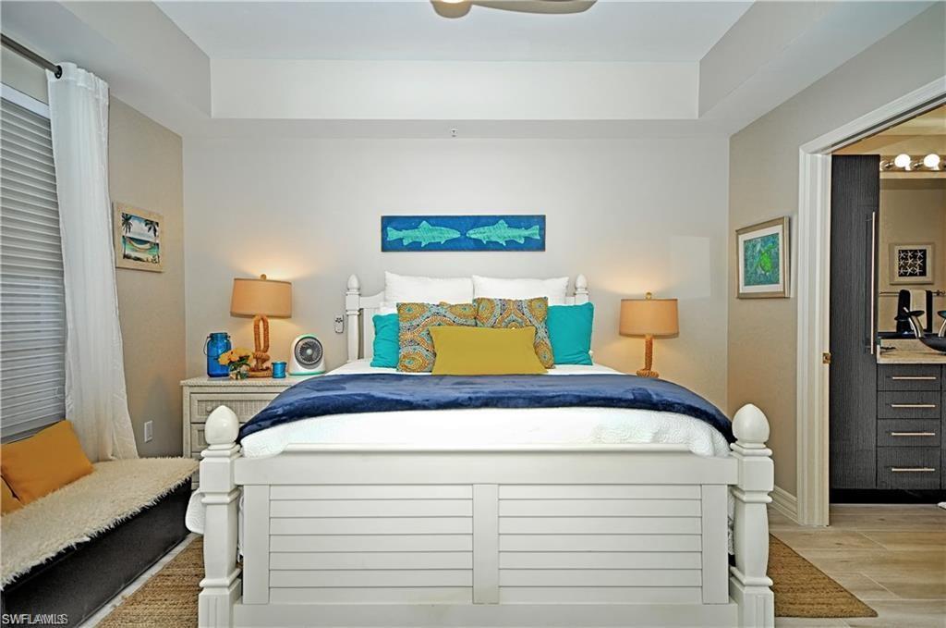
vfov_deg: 59.3
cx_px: 473
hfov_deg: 81.3
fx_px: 551
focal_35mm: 21
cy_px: 314
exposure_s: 1/60
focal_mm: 14
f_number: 4.8
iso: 800
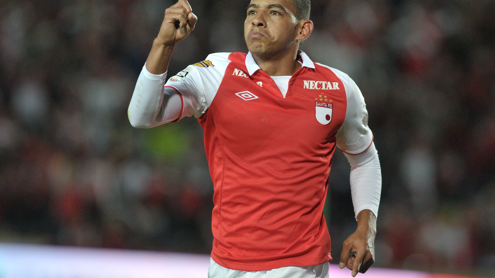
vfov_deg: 2.6
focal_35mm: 472
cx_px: 247
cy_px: 129
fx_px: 6195
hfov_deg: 4.6
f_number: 3.5
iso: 1250
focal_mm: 300
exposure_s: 1/640
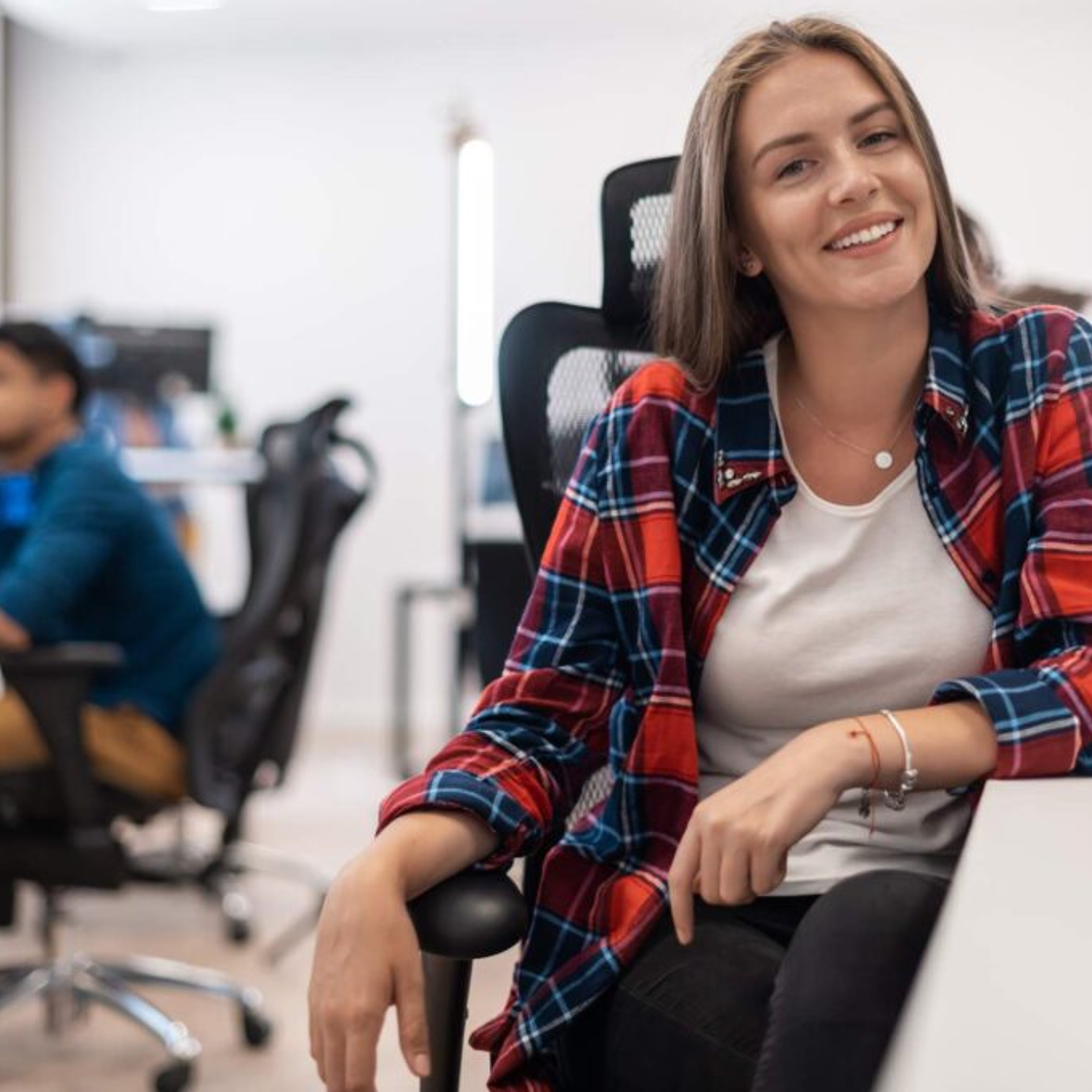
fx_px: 2284
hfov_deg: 26.9
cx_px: 511
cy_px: 545
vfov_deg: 26.9
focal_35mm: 64
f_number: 1.8
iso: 560
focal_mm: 50
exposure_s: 1/320
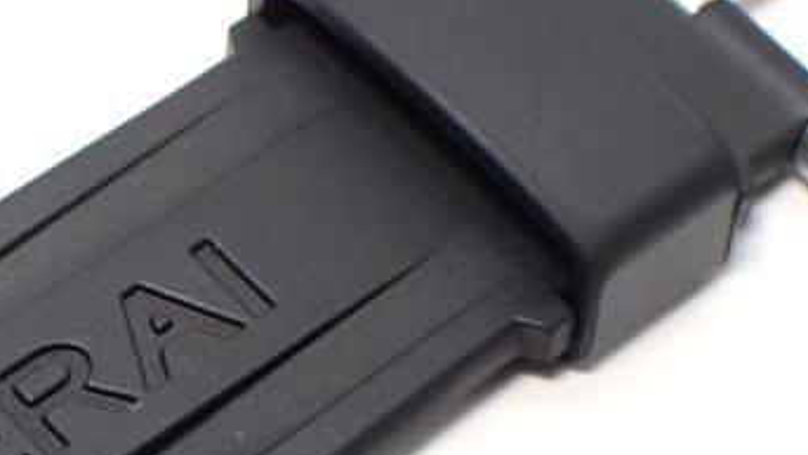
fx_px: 4092
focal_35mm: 191
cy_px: 394
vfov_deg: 6.3
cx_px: 71
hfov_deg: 11.2
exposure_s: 1/60
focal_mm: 16.79
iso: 400
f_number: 4.7
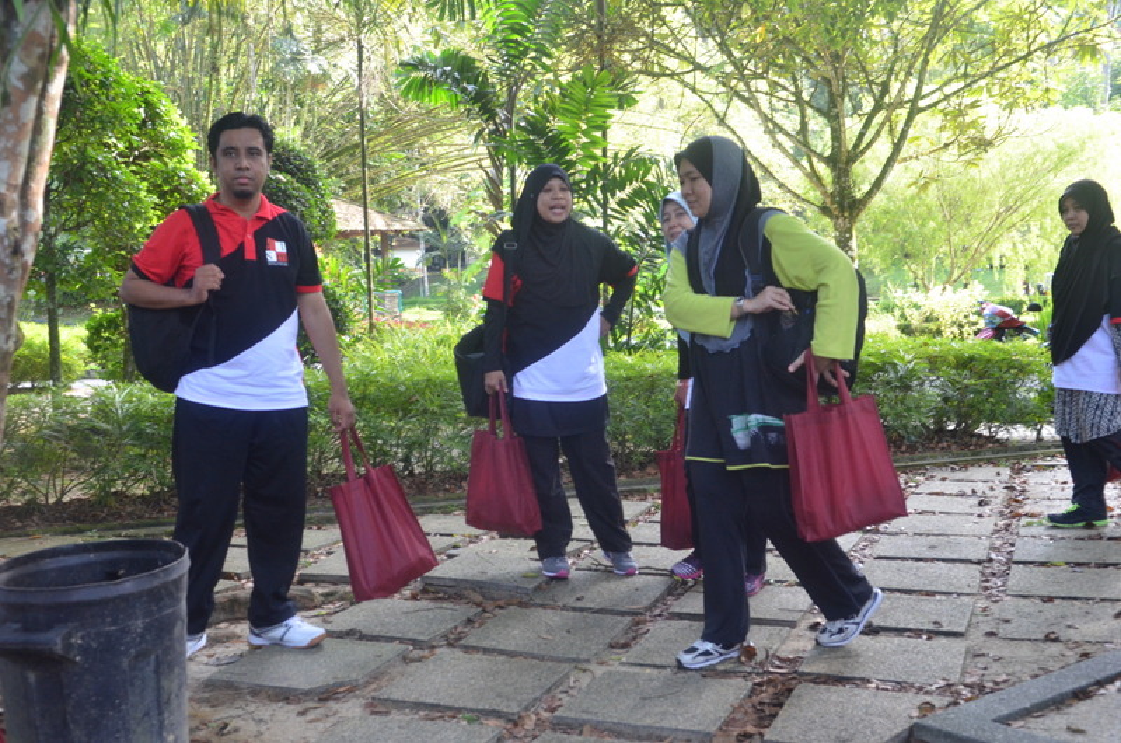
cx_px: 560
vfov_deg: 31.8
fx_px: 1305
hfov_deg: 46.5
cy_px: 372
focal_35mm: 42
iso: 1000
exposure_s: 1/125
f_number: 4.5
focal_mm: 28
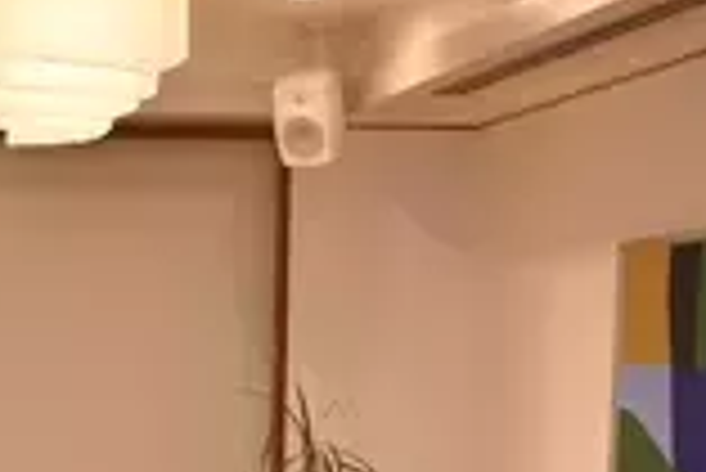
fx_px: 2768
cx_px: -306
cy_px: 578
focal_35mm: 141
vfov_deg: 9.6
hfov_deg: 13.8
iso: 800
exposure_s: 1/125
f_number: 2.8
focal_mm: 37
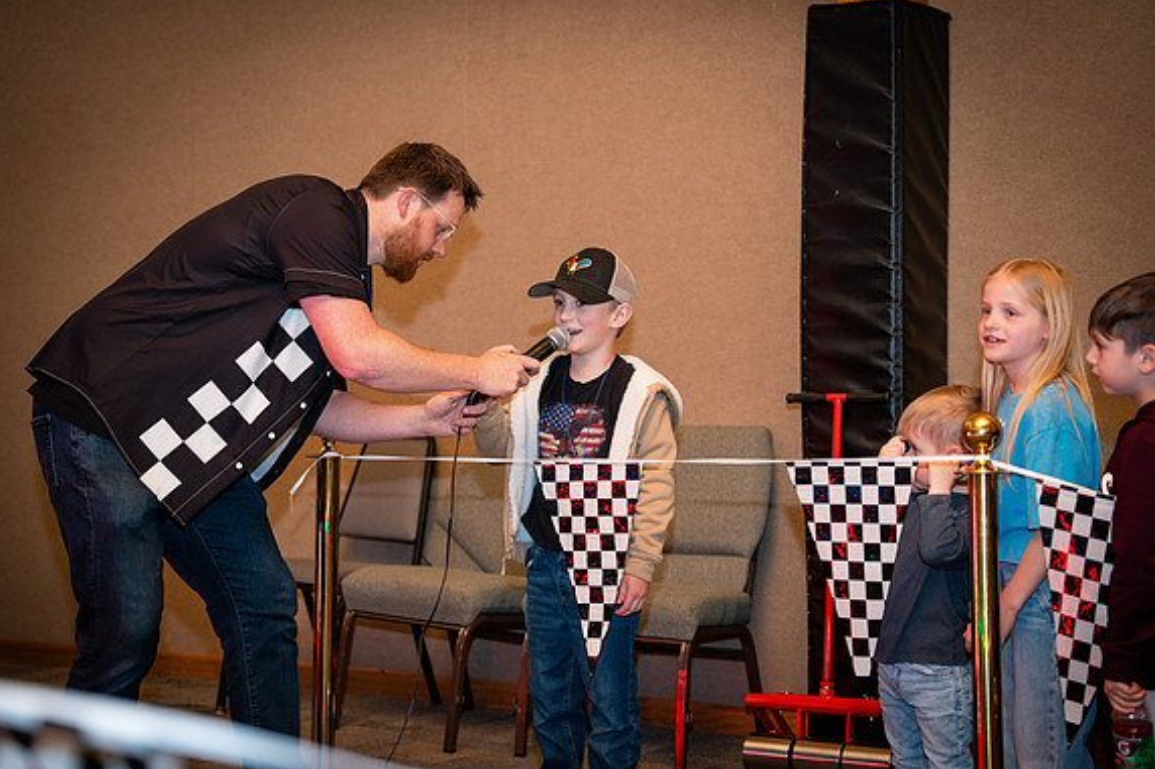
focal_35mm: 71
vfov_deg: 19.2
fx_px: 2277
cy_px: 382
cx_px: 571
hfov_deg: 28.5
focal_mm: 70
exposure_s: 1/250
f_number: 3.2
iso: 1000
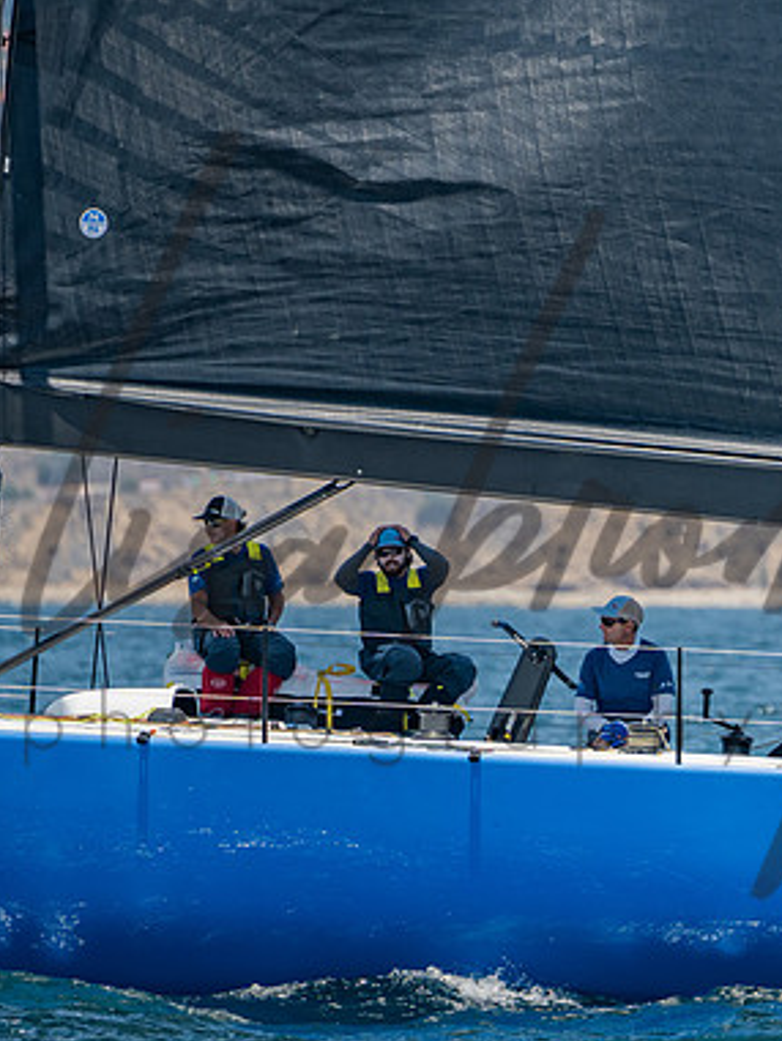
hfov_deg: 1.6
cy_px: 505
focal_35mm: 912
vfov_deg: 2.2
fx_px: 27455
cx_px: 1059
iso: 320
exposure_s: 1/1000
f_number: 5.6
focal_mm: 400
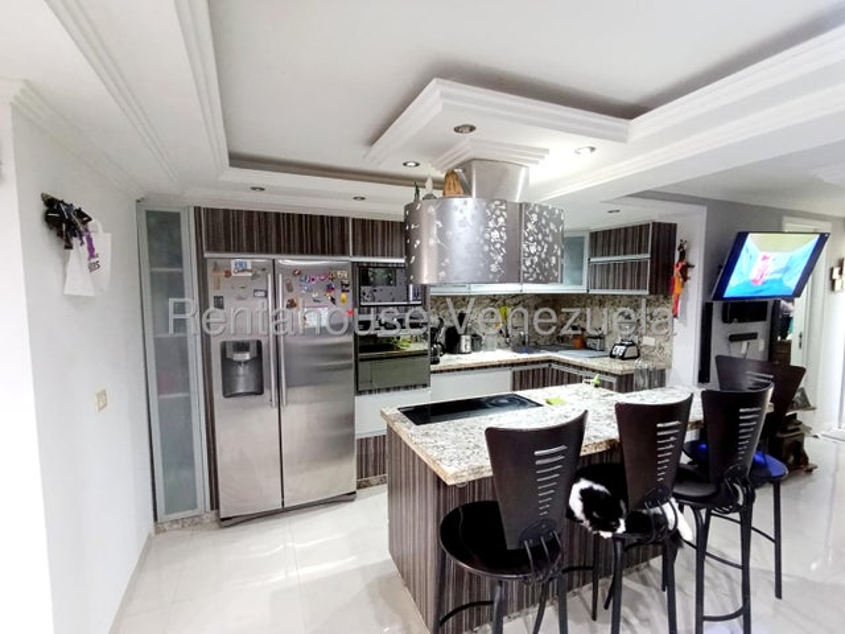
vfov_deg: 78.1
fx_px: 391
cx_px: 422
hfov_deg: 94.5
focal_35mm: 16
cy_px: 317
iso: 800
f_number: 2.2
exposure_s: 1/25
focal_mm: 1.65
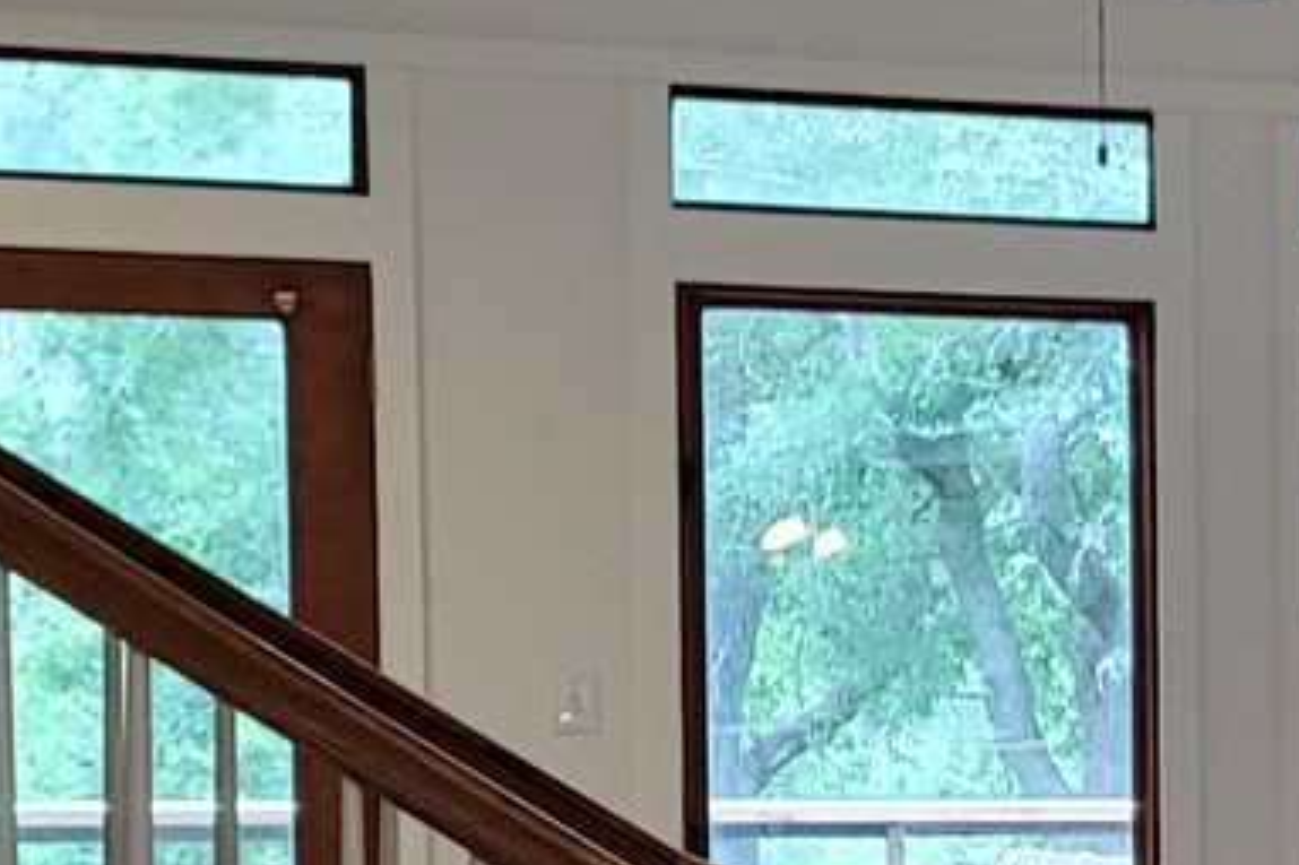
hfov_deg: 11.6
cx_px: 3273
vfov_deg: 9.8
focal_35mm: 139
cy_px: 794
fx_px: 5013
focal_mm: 7
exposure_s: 1/120
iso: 250
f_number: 1.8
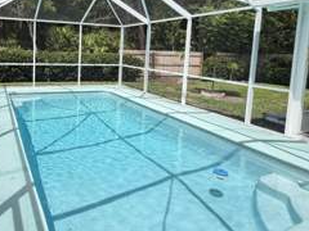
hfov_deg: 60.5
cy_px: 73
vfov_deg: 48.7
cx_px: 84
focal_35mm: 28
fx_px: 250
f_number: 2.2
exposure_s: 1/502
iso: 40
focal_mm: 2.22
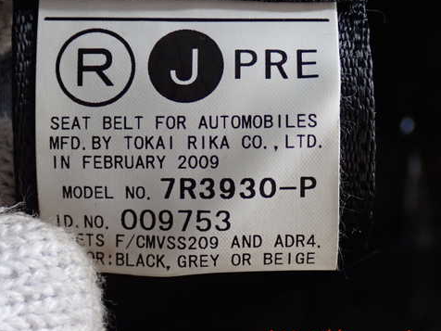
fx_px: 803
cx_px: 201
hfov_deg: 30.7
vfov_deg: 23.3
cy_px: 143
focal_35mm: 63
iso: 800
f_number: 3.2
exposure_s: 1/30
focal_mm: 9.01
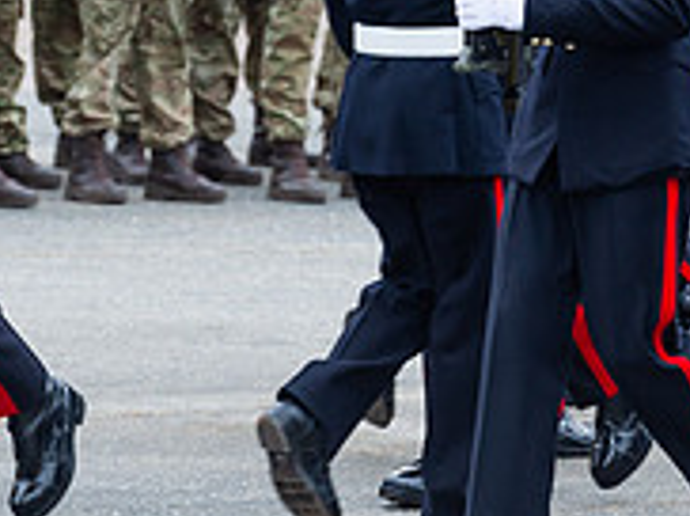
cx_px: 595
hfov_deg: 3.2
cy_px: -11
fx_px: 12223
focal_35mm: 614
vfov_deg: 2.4
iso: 560
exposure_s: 1/250
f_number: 6.3
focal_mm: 200
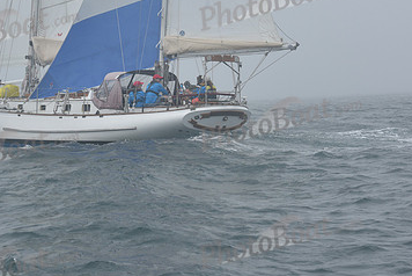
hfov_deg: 17.9
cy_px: 77
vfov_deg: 12.0
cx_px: 140
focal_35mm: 114
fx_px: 1306
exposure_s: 1/800
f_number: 9
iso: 250
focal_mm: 70
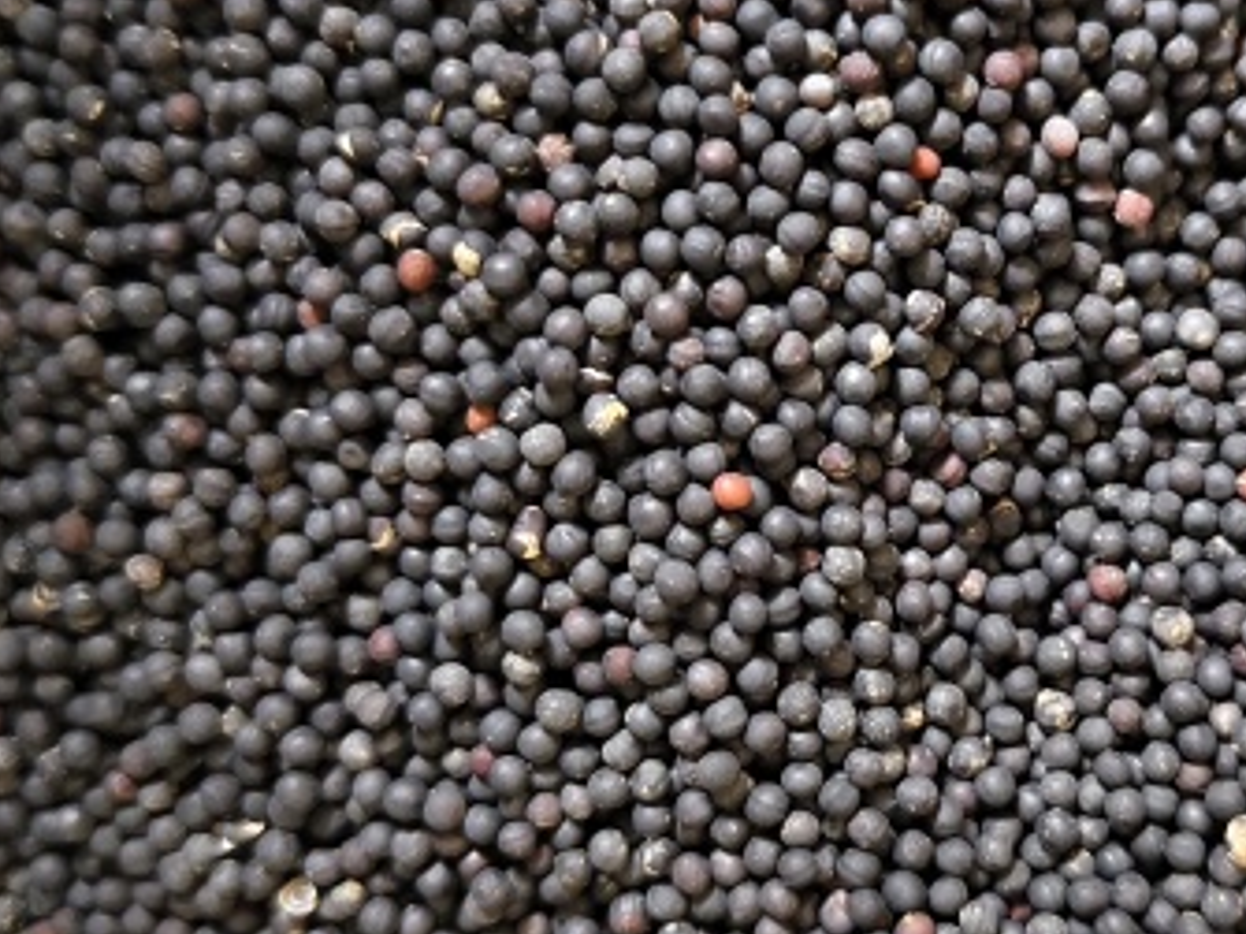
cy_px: 476
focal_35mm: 55
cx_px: 937
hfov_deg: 34.2
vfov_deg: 26.5
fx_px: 1979
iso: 415
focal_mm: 5.56
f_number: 1.88
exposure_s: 1/50
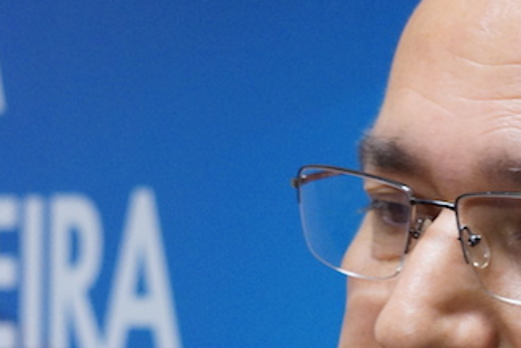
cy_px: 466
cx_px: 531
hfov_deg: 10.0
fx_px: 2967
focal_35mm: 205
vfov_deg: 6.6
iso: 800
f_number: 4
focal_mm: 35
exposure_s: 1/60
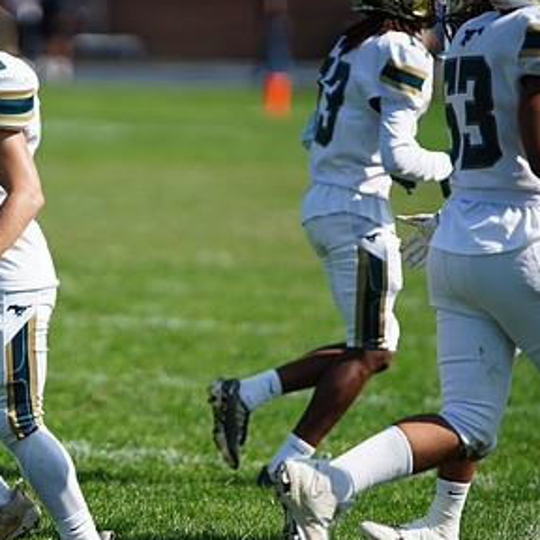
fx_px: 9072
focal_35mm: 514
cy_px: 233
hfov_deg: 3.4
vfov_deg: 3.4
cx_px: 111
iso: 400
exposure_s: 1/5000
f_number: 2.8
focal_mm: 300
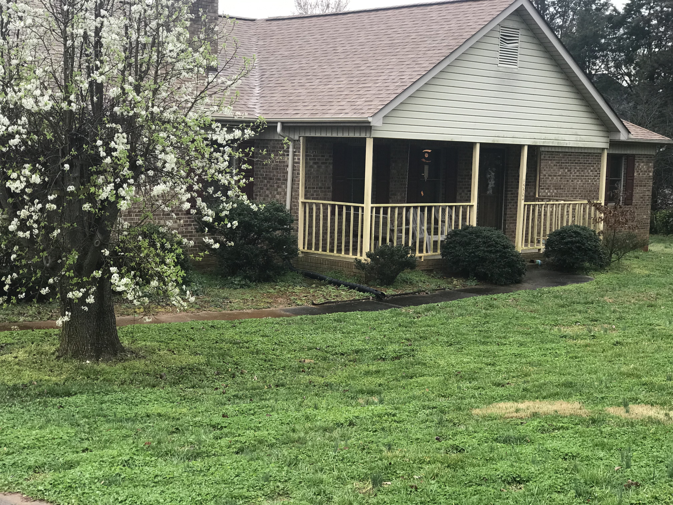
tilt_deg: -5.2
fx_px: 1108
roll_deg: -2.3
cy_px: 252
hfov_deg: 33.8
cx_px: 336
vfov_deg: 25.7
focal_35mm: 57
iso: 25
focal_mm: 6.6
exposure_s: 1/60
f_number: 2.8
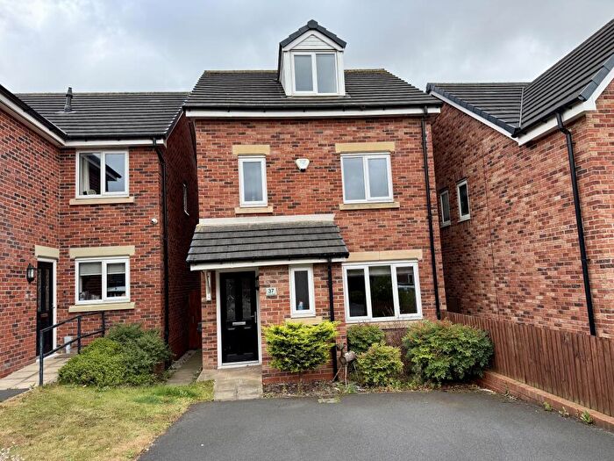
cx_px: 307
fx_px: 426
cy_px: 230
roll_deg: +3.7
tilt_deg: +6.2
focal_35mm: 24
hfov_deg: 71.6
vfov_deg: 56.8
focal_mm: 6.76
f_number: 1.78
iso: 100
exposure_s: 1/1689
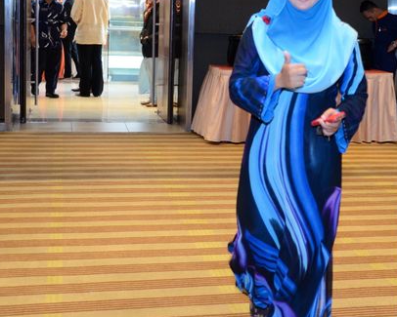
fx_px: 846
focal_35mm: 72
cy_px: 109
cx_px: 297
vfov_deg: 21.2
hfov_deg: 26.1
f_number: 2.8
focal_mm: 26
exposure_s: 1/60
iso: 1250
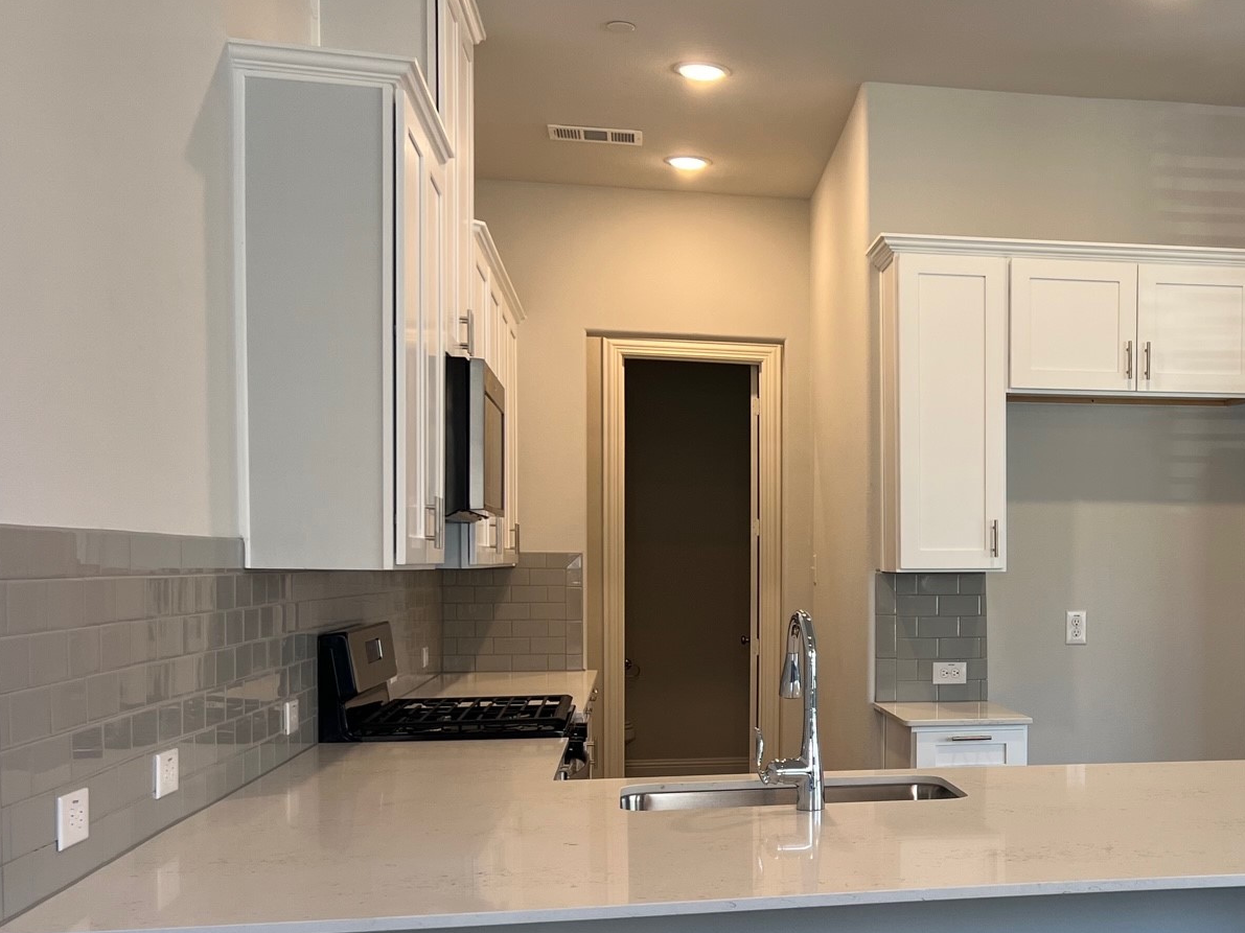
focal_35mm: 44
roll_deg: +0.1
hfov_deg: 41.0
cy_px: 612
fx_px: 1582
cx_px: 1014
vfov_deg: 32.6
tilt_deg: -2.6
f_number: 1.5
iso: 64
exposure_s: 1/124
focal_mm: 5.7
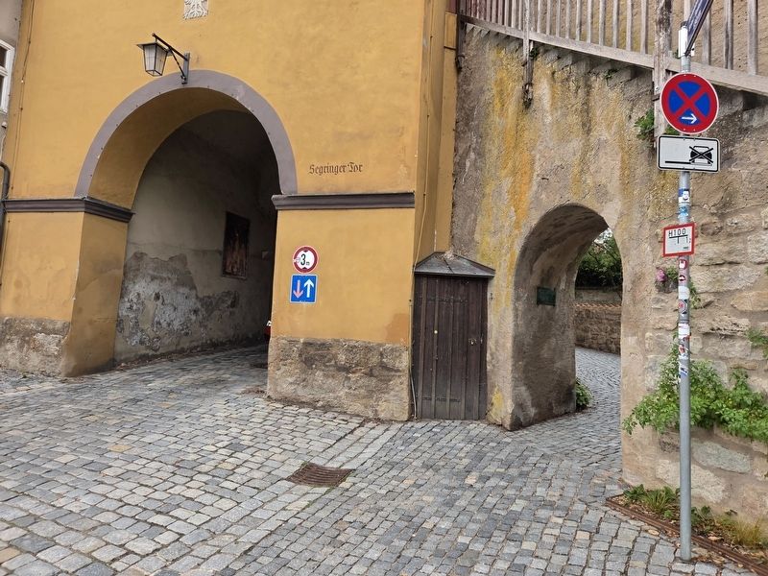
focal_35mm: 23
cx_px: 384
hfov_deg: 73.9
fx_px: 510
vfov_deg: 58.9
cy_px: 288
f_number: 1.8
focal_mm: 5.4
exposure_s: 1/932
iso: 80
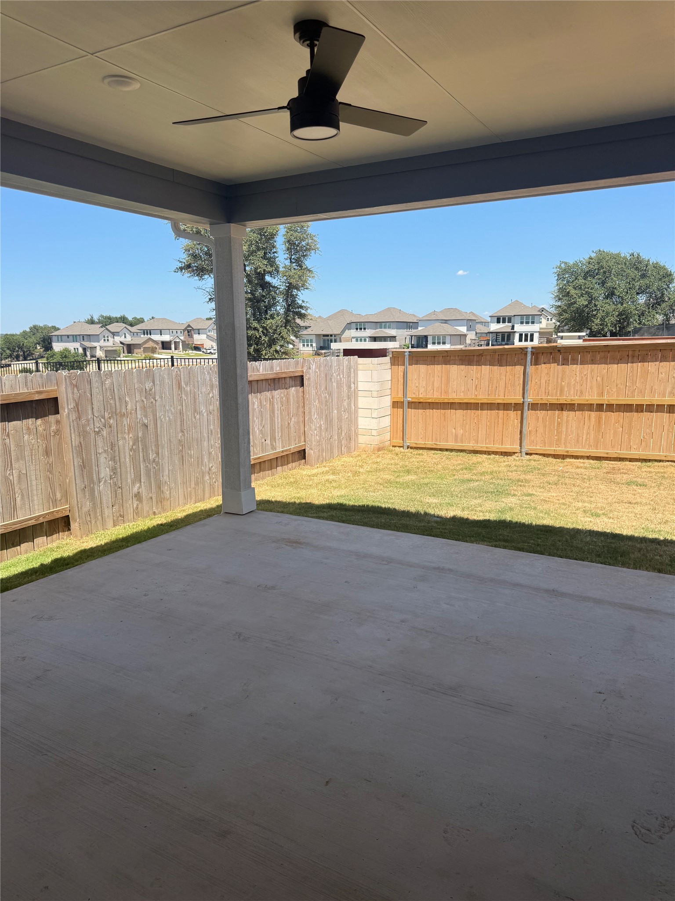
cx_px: 338
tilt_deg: -10.2
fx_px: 624
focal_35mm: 24
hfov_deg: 56.8
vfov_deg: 71.6
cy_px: 450
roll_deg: -0.1
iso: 80
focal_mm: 6.76
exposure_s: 1/3425
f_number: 1.78
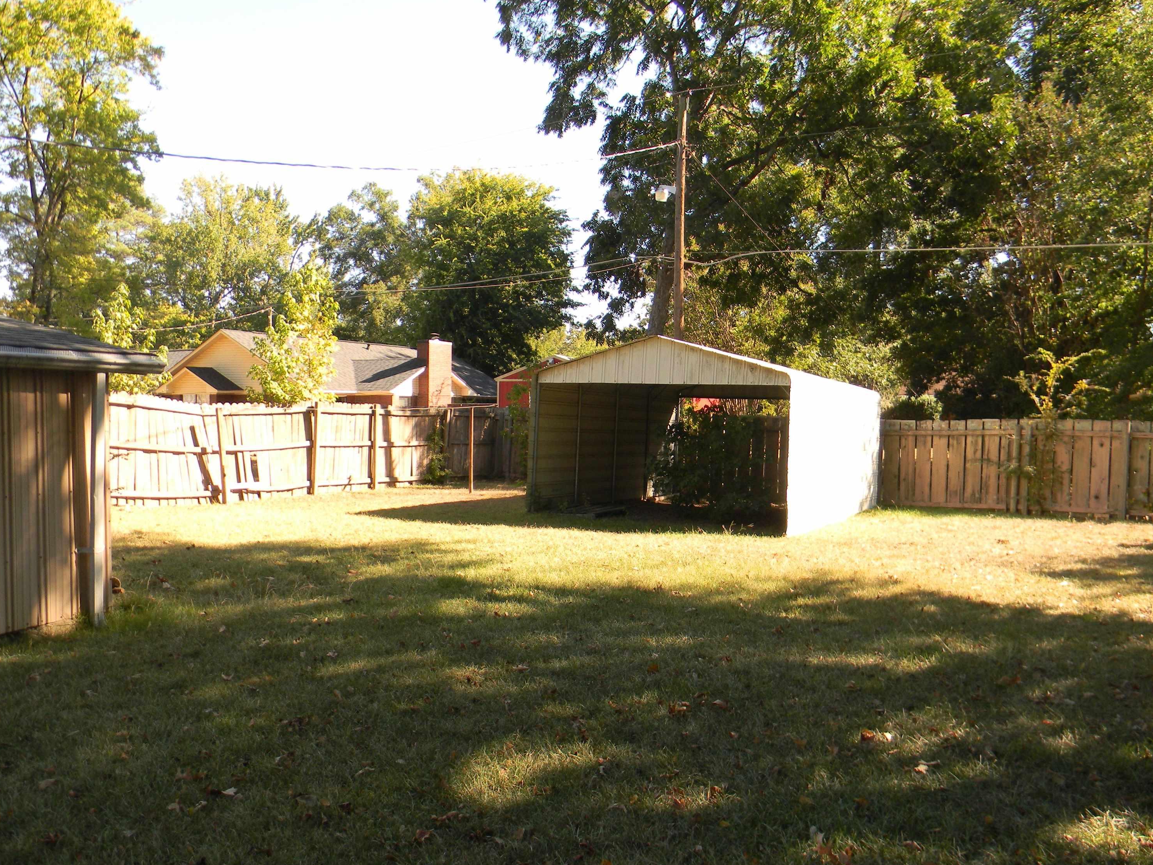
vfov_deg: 48.2
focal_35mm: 29
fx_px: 966
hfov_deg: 61.7
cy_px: 439
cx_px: 567
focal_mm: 5
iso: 80
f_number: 3.5
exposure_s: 1/158
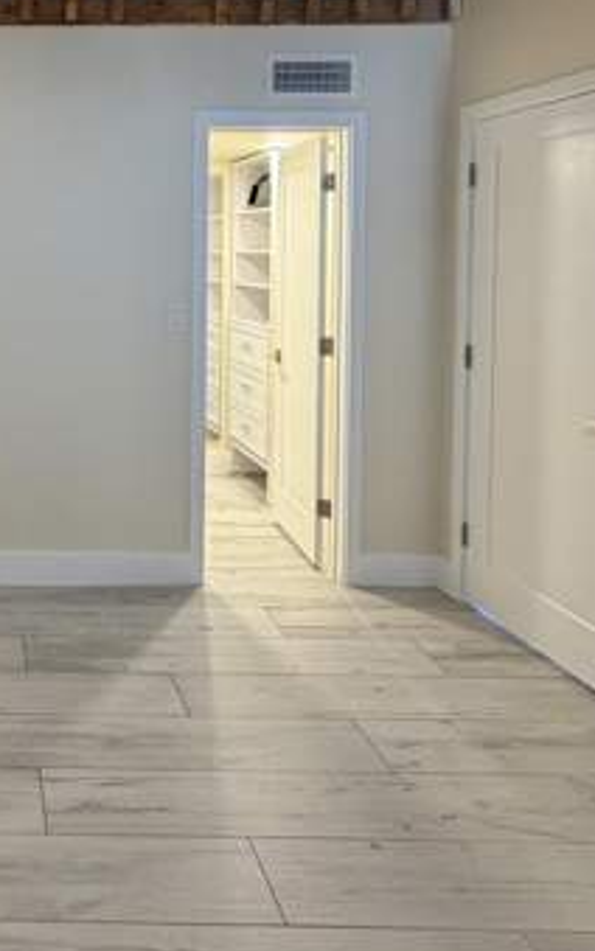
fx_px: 726
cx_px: -34
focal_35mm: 28
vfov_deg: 63.7
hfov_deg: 38.2
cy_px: 275
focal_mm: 2.22
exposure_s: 1/60
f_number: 2.2
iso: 250
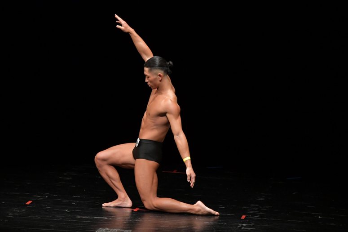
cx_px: 174
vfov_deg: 4.6
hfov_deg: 6.9
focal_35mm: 300
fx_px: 2899
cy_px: 116
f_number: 5.6
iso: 3200
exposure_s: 1/400
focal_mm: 200
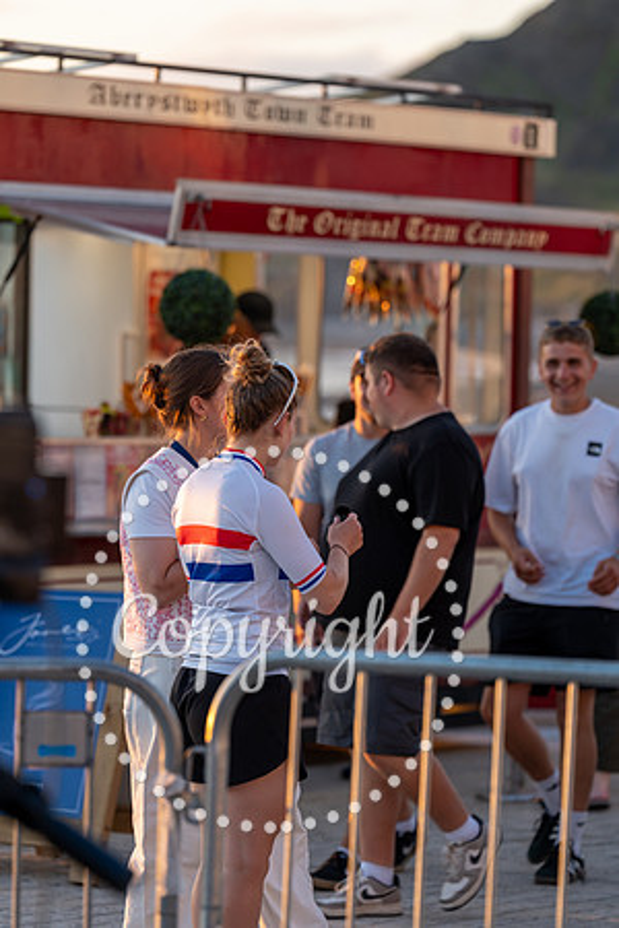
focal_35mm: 170
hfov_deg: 8.1
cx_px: 310
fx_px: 4384
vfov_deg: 12.1
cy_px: 464
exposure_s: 1/200
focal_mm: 170
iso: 200
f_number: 3.5
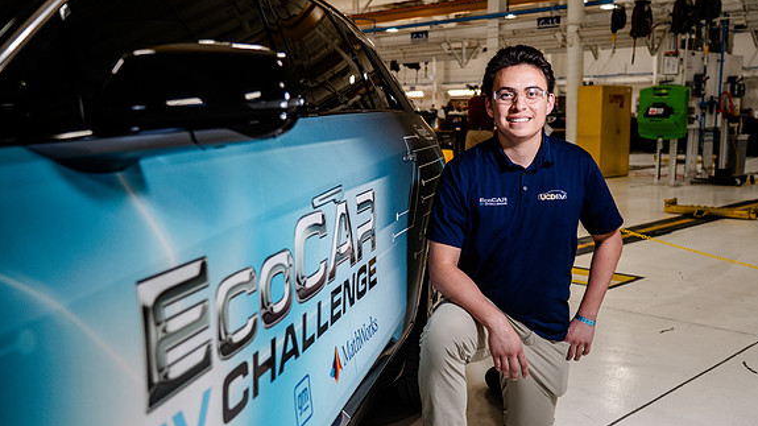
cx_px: 380
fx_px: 743
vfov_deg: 32.0
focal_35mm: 37
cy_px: 220
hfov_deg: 54.0
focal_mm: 35
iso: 320
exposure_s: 1/160
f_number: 4
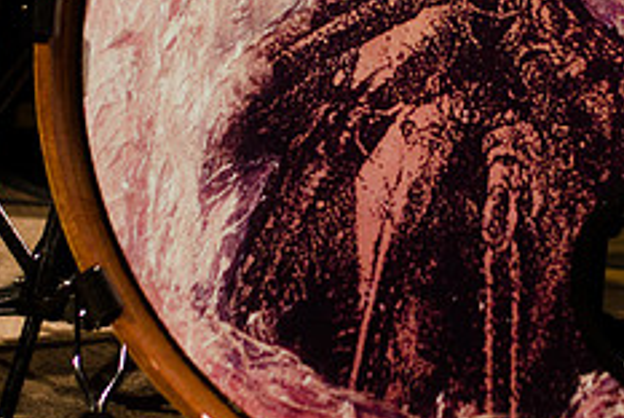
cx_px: 466
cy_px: 48
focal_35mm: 130
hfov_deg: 15.6
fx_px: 2260
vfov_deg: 10.5
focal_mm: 35
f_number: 2.8
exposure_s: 1/200
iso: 1600
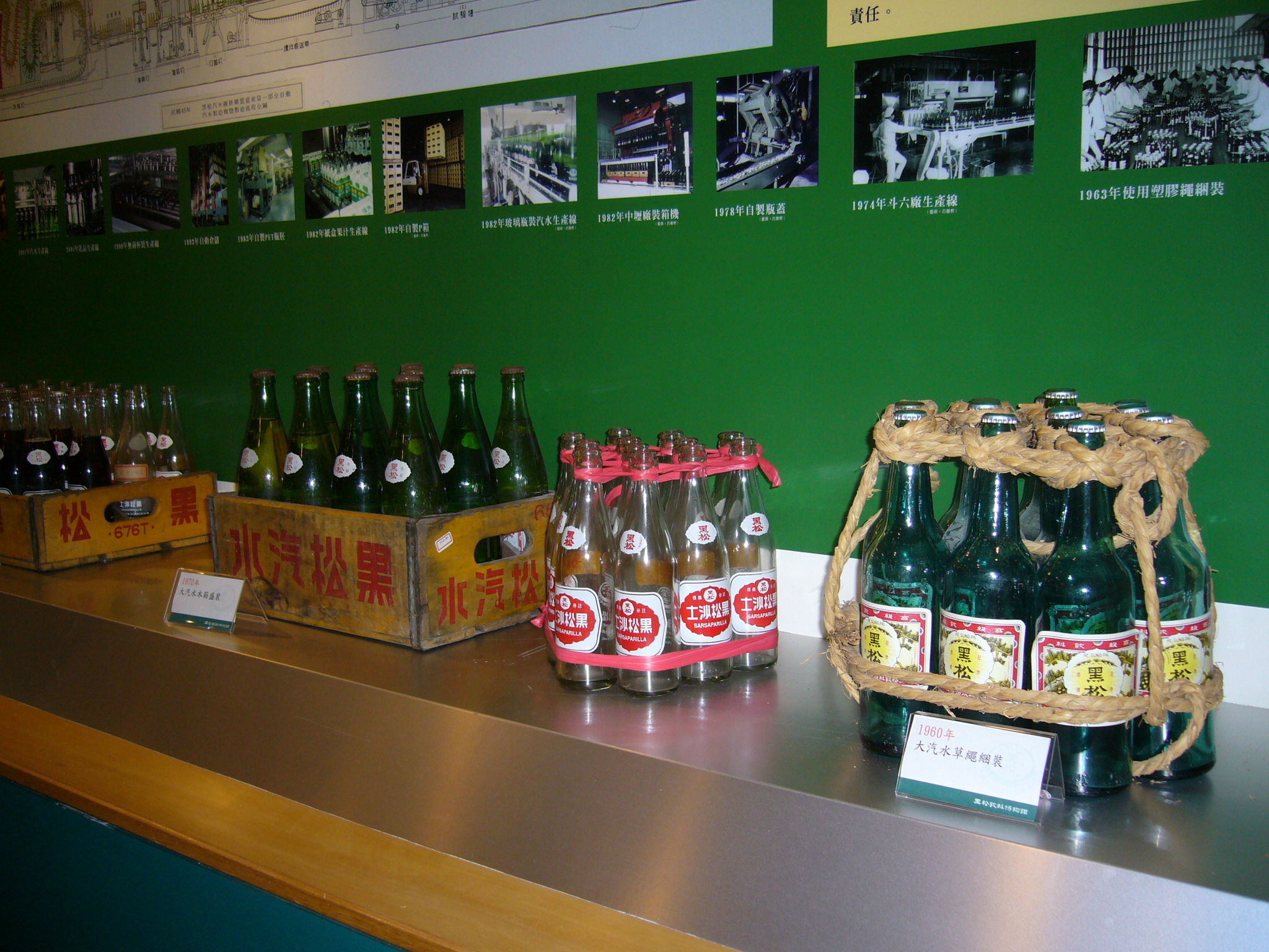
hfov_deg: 52.6
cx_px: 634
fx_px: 1283
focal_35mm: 35
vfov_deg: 40.7
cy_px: 476
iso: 100
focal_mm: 5.8
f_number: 2.8
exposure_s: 1/60
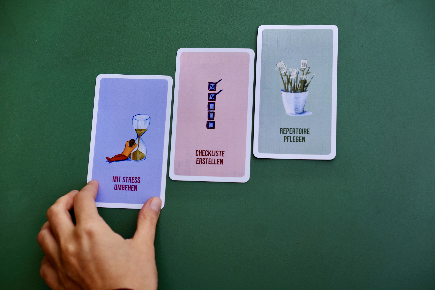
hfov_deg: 37.5
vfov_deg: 25.5
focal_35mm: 53
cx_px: 218
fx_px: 640
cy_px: 145
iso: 200
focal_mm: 35
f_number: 4
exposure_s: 1/160
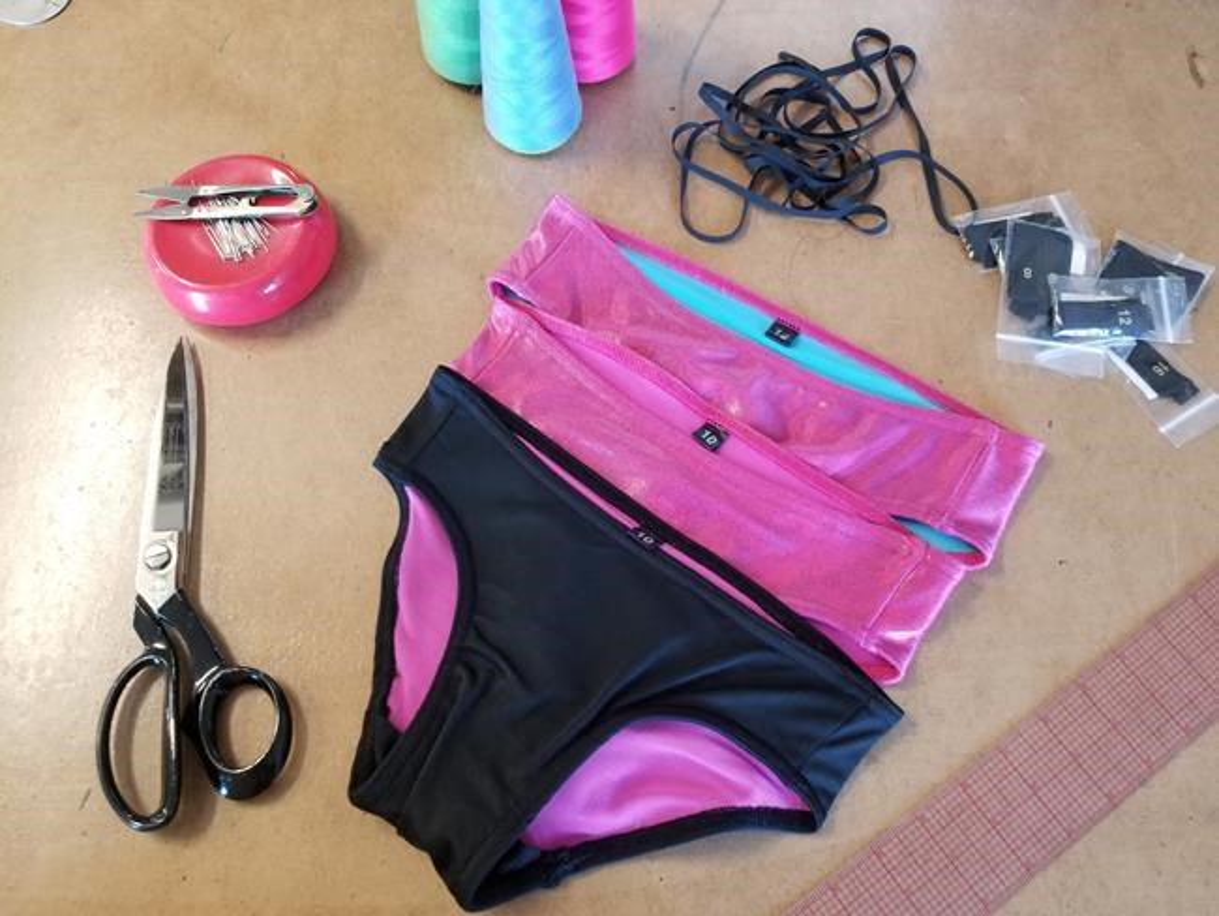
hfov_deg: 67.3
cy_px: 458
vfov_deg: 53.1
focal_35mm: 26
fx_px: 916
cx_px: 610
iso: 250
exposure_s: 1/30
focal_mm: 4.25
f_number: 1.7
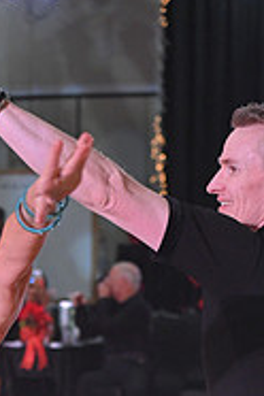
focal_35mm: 218
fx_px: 2398
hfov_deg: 6.3
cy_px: 577
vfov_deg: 9.2
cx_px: -5
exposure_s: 1/320
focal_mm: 70
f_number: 5
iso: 2000
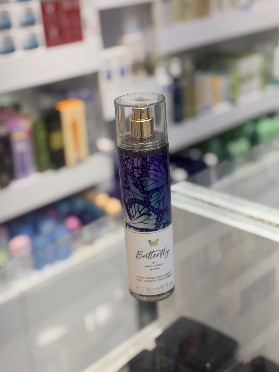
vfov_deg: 36.8
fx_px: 559
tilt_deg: -22.2
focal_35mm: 52
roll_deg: +3.1
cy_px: 186
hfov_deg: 28.0
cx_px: 142
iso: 64
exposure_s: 1/290
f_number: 1.78
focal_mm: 6.76
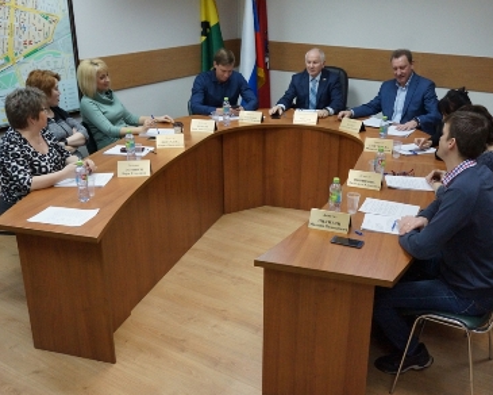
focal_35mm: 38
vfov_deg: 39.2
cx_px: 267
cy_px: 197
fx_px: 554
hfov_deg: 47.9
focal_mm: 22
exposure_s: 1/125
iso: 2000
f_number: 5.6
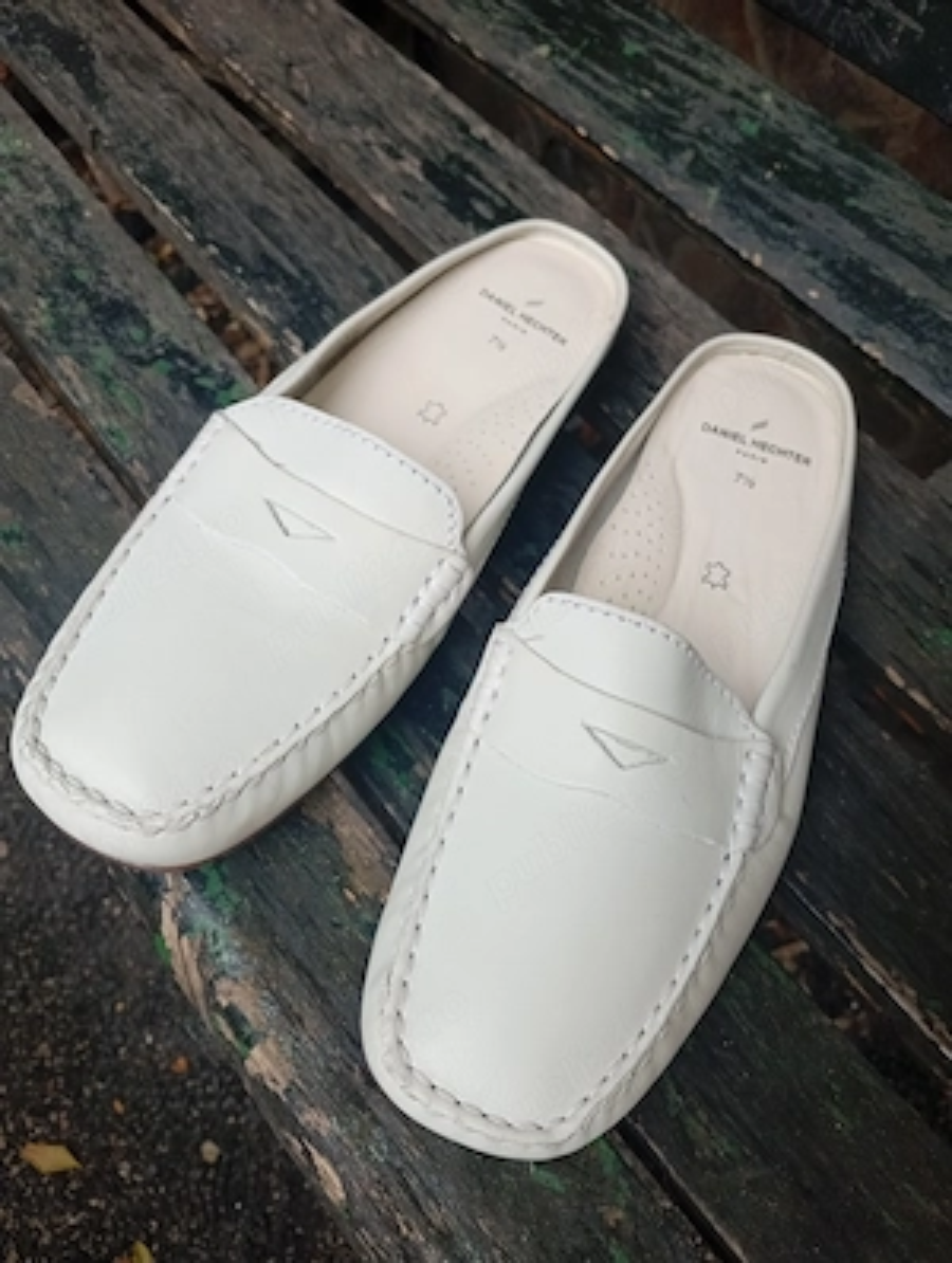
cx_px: 476
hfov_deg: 51.5
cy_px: 632
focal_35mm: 27
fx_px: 987
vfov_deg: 65.2
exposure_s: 1/50
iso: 50
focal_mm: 3.98
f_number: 1.8
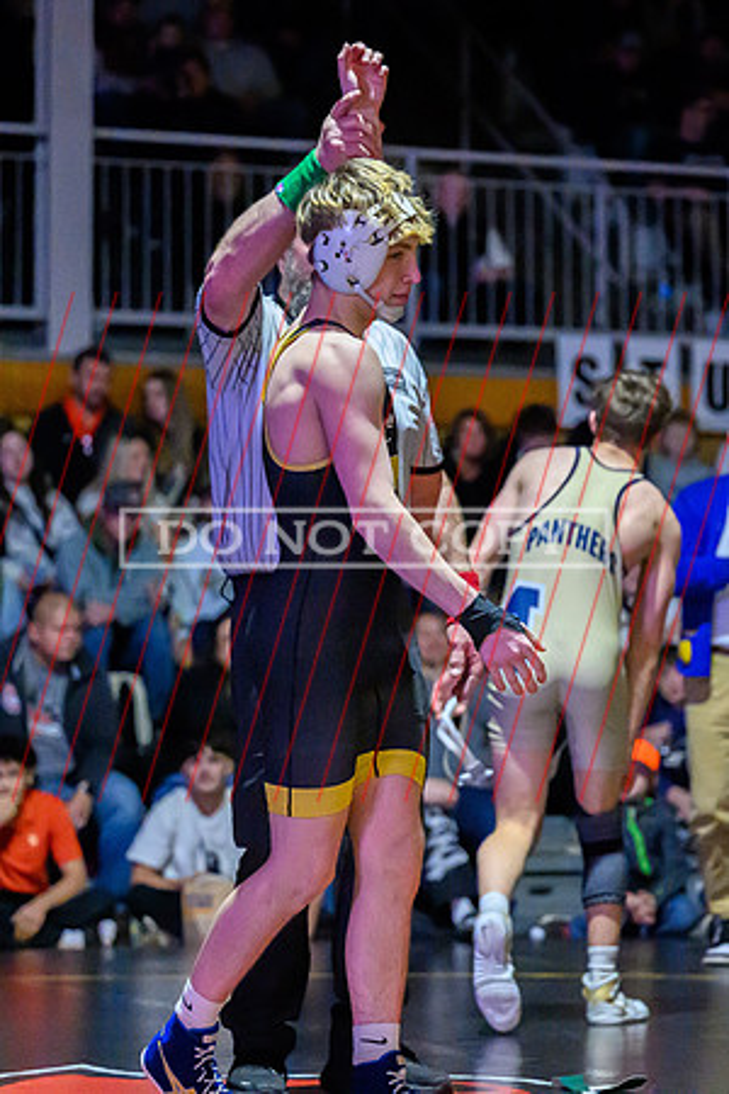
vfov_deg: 14.7
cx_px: 434
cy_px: 496
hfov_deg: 9.8
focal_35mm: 140
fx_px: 4241
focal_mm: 85
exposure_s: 1/640
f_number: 2.8
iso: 20000
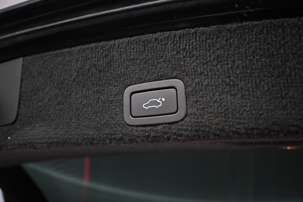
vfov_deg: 42.6
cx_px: 152
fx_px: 259
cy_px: 101
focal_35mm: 31
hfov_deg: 60.7
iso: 2200
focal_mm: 20.5
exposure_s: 1/125
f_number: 3.8
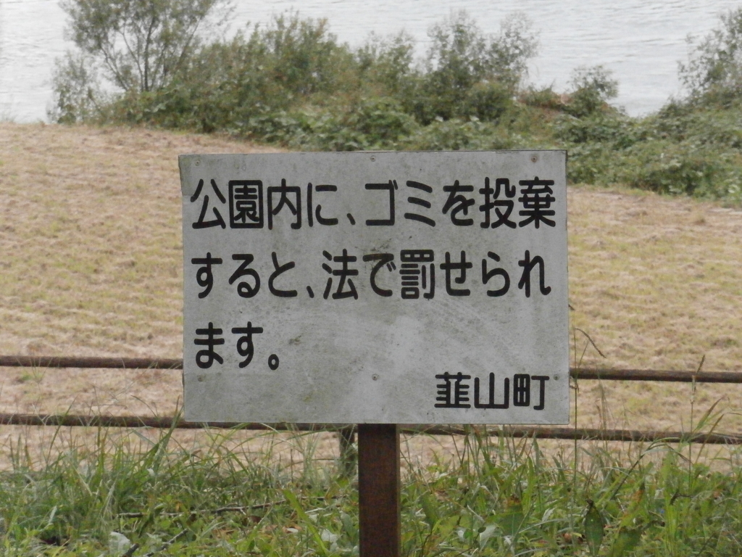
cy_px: 278
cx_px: 371
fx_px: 2937
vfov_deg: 10.8
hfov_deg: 14.4
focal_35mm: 137
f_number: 14
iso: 1600
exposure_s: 1/320
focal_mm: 24.17
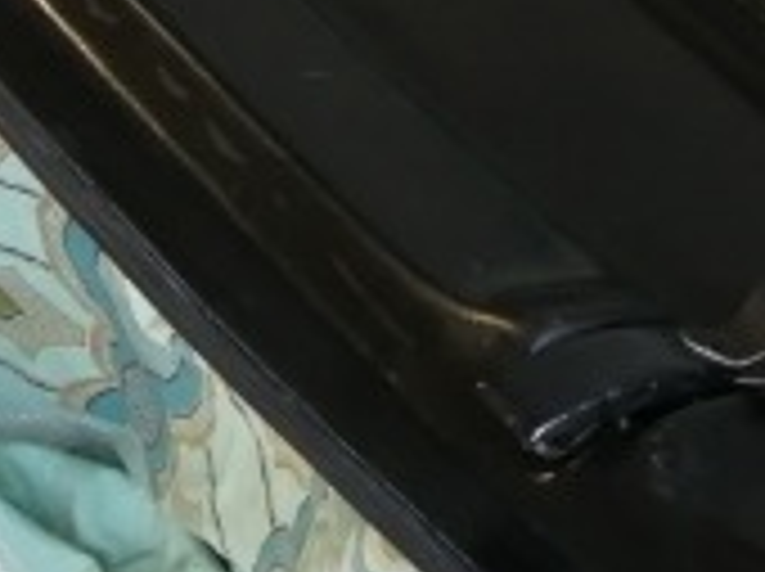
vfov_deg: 14.2
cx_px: 909
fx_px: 2163
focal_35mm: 98
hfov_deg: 19.0
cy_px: -252
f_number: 1.8
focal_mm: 3.6
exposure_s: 1/33.3
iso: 125
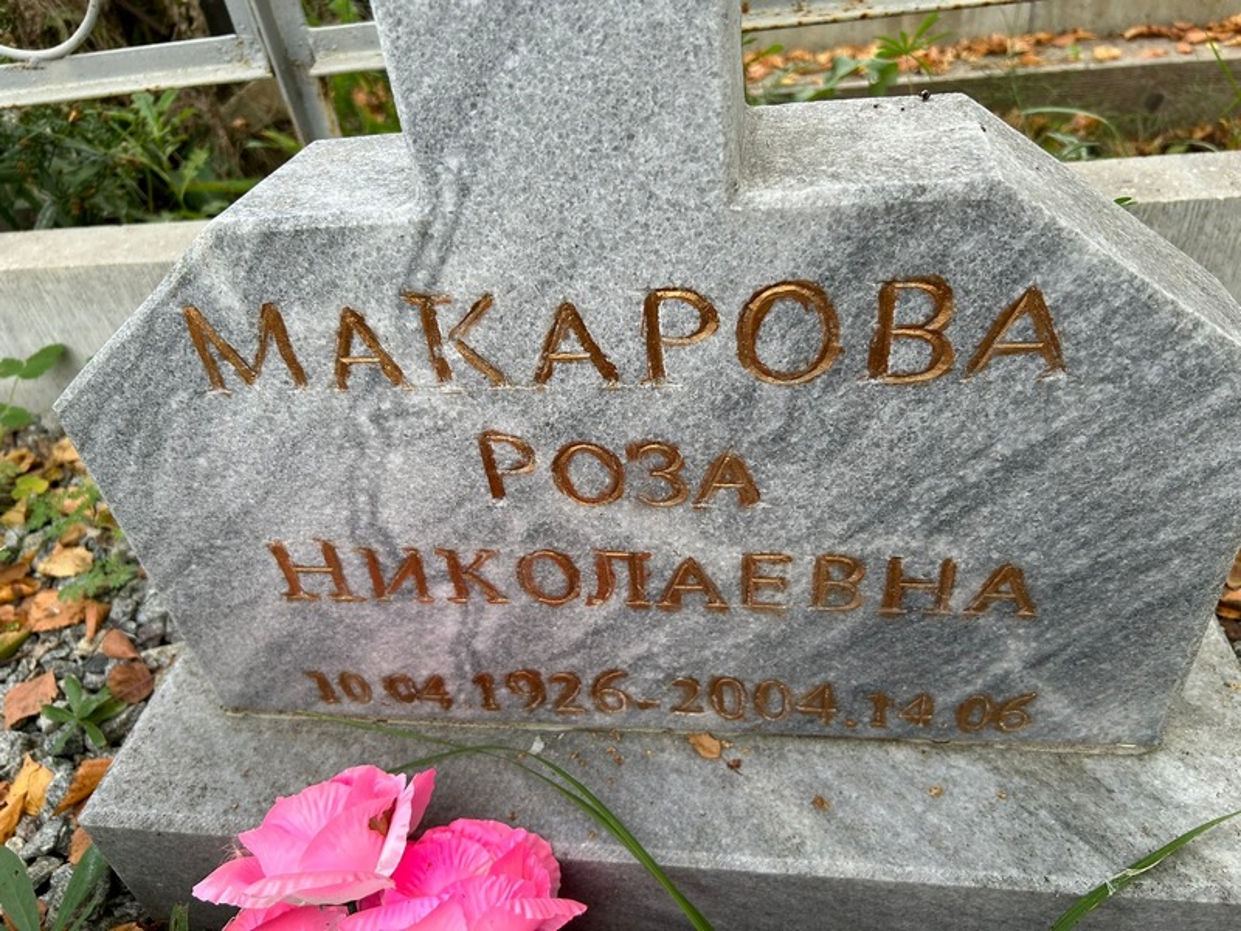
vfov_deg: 53.1
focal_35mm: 26
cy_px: 466
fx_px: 932
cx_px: 620
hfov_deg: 67.3
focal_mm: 5.7
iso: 50
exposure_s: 1/526
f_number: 1.5
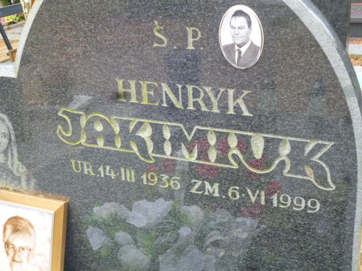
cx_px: 181
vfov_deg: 26.1
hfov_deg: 34.3
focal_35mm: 56
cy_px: 136
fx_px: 586
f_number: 4.4
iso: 320
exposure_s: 1/80
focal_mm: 10
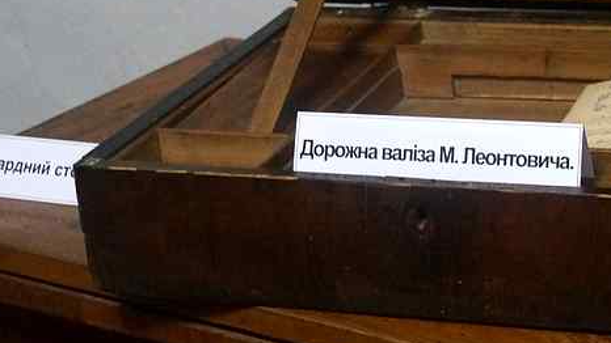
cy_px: 1
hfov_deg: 19.8
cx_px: 598
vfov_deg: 11.4
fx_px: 1701
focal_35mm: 105
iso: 1600
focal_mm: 26
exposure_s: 1/60
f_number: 4
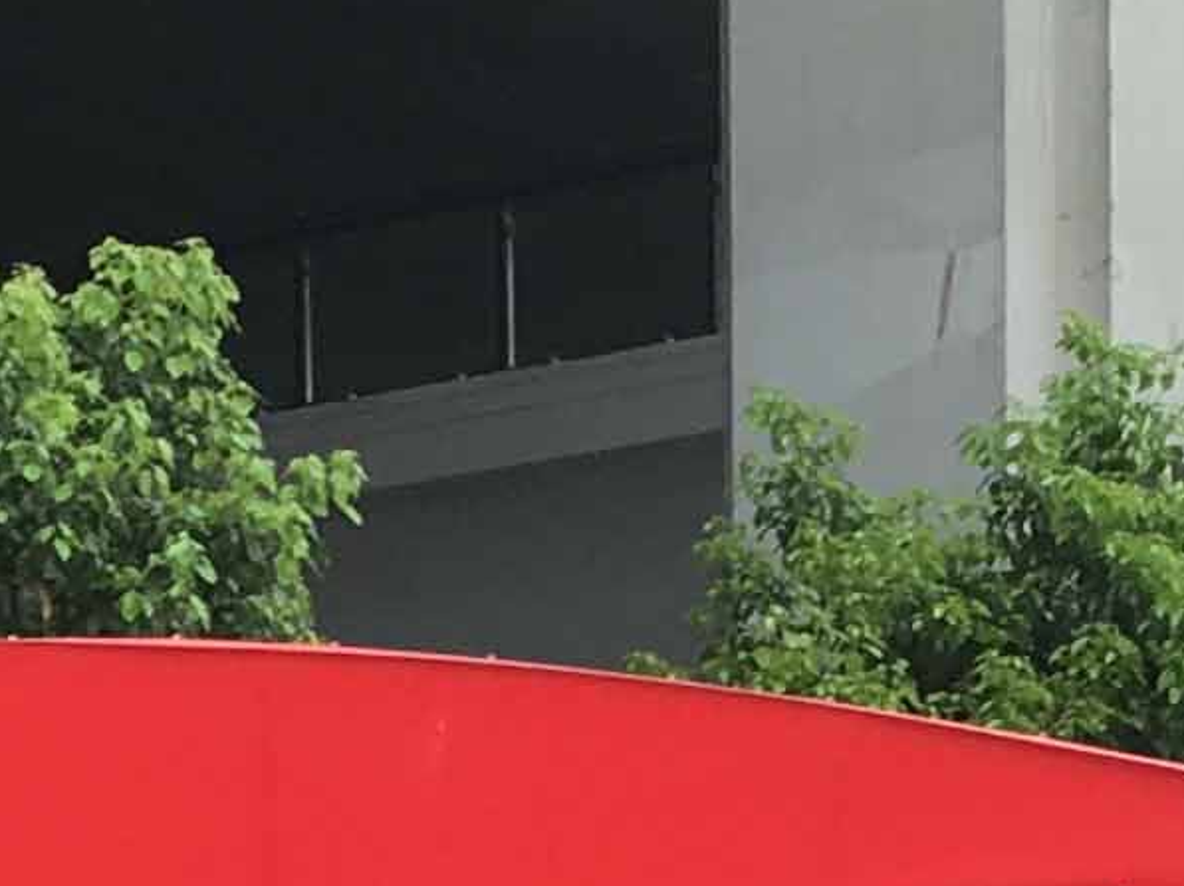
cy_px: 2448
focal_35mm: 196
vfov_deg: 7.0
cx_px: 1452
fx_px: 6700
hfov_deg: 9.9
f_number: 2.2
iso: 25
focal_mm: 4.15
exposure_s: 1/117
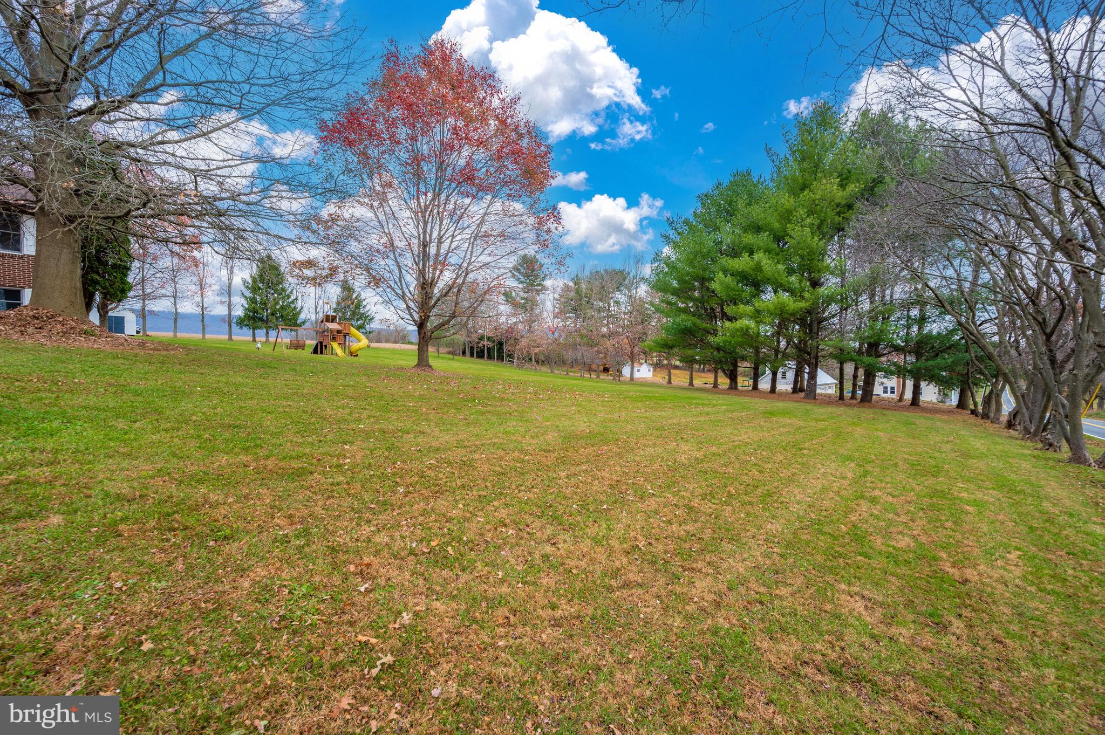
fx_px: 429
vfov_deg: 81.1
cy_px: 368
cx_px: 552
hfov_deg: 104.3
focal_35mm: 14
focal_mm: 14
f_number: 8
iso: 100
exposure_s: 1/25
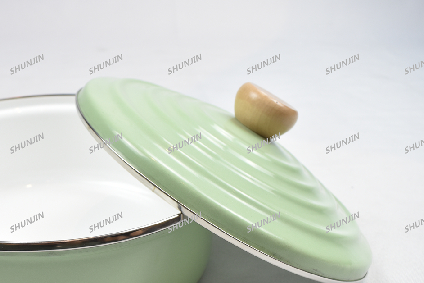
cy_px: 223
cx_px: 105
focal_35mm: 43
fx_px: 506
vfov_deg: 30.5
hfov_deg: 43.9
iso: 400
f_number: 5.6
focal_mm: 18
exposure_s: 1/60
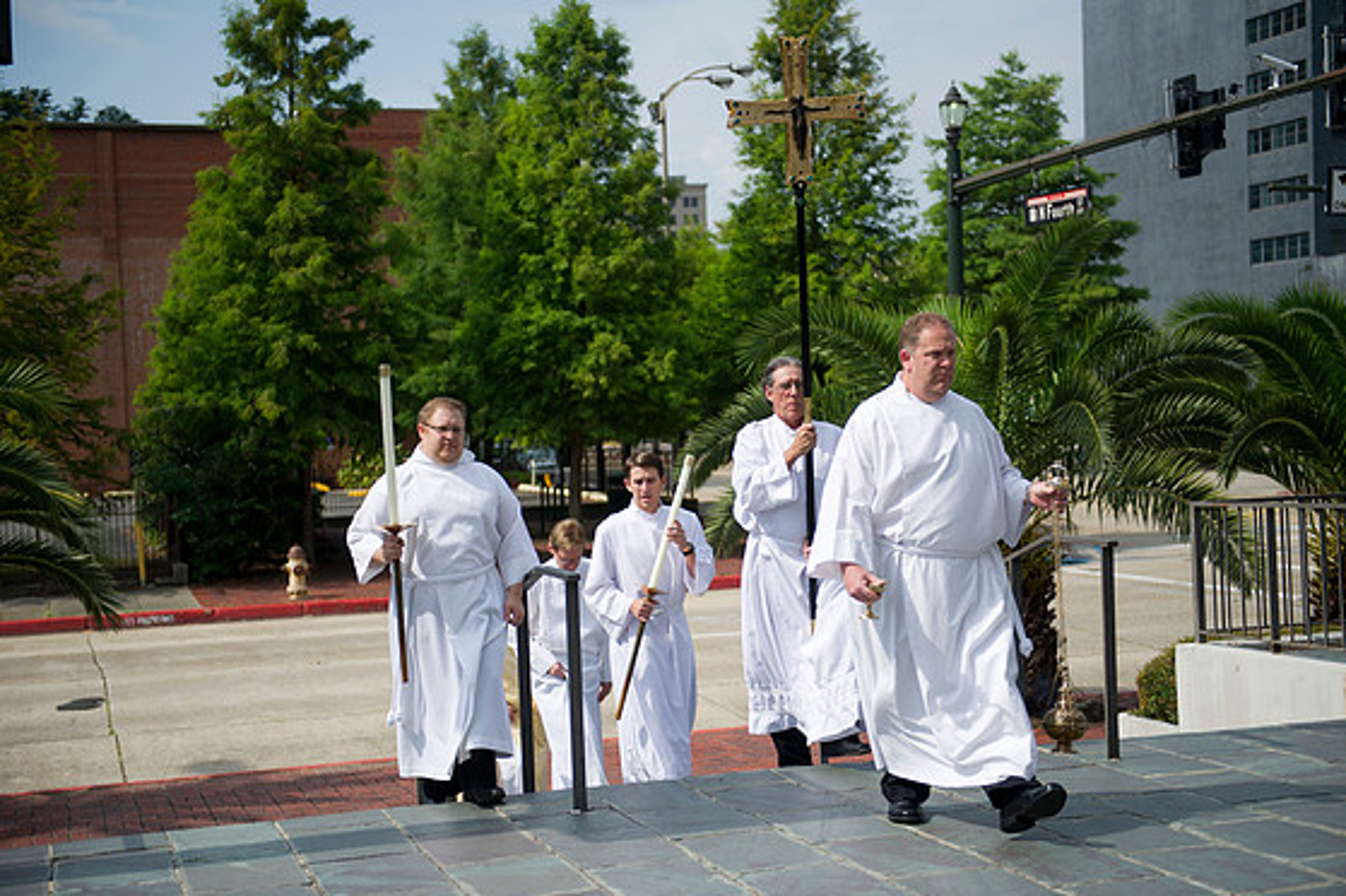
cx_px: 674
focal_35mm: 54
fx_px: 2018
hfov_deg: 36.9
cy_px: 446
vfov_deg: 25.0
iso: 320
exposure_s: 1/8000
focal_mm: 52
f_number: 2.8
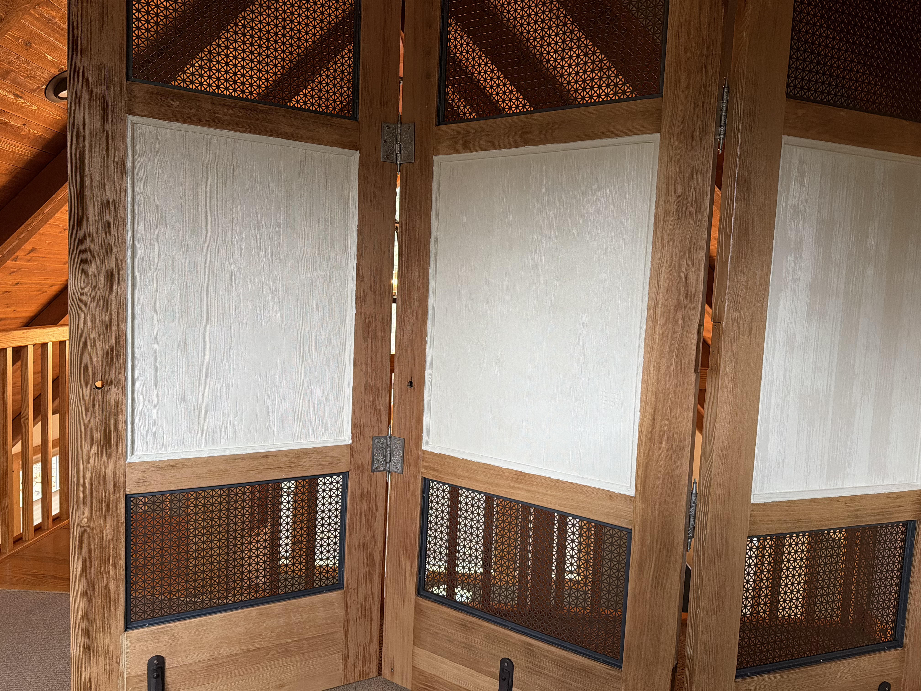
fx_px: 639
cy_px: 346
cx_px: 460
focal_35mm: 24
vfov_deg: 56.8
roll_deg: -3.0
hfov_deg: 71.6
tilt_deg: -4.8
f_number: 1.78
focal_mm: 6.76
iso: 400
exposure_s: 1/60
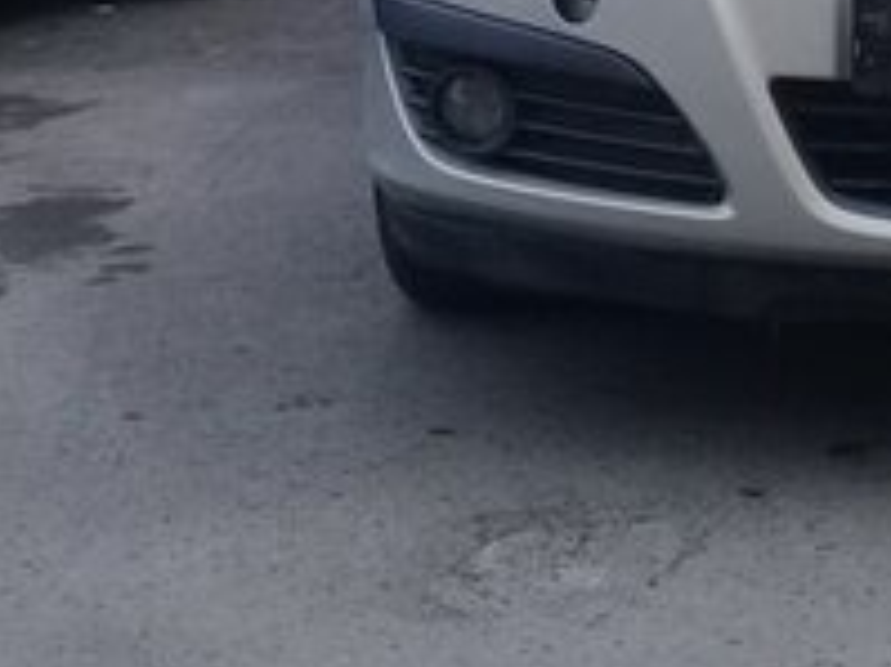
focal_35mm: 103
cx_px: 1110
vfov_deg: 13.7
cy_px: -253
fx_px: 2650
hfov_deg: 18.0
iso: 50
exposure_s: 1/396
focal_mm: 3.3
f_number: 2.2
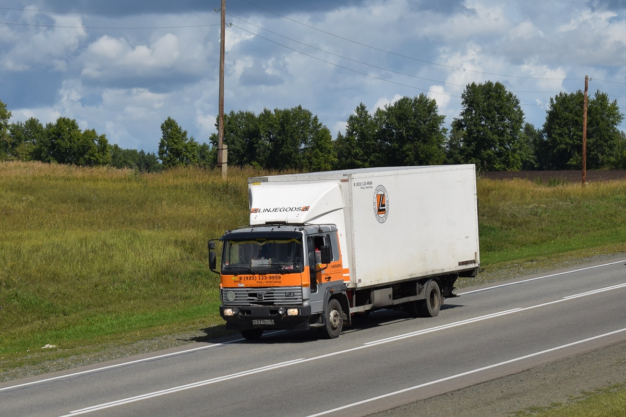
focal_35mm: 82
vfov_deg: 16.6
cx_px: 313
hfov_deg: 24.6
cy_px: 208
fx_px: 1434
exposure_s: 1/1000
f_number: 5.6
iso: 100
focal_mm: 55
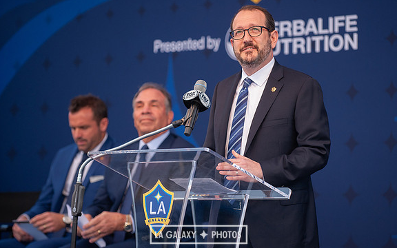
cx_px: 235
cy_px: 121
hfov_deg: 11.1
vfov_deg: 7.0
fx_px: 2034
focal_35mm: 188
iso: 800
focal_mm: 155
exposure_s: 1/1250
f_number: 2.8
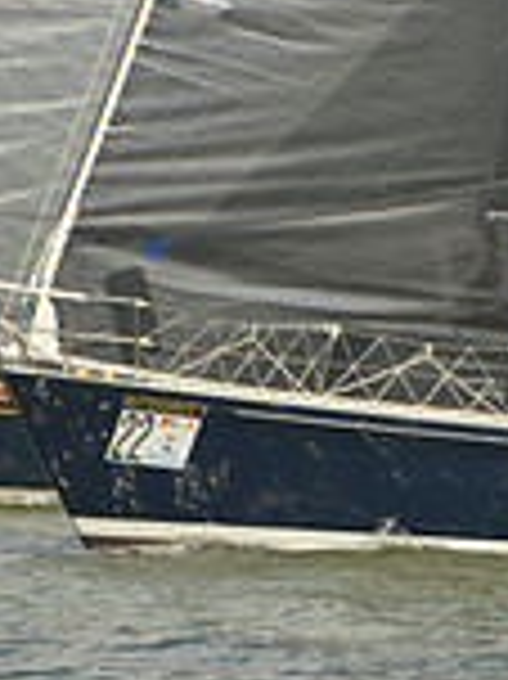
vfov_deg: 2.7
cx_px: 1295
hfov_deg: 2.0
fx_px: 14500
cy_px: 376
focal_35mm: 740
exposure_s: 1/1250
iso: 280
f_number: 8
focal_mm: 200
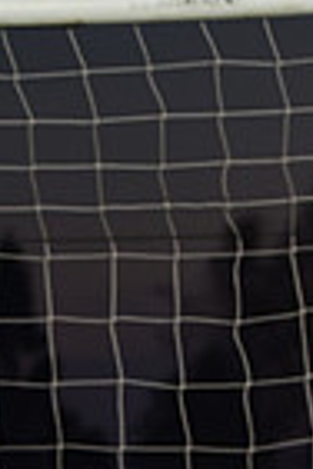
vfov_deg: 4.8
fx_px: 5634
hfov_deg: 3.2
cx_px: -168
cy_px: 589
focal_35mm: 432
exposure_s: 1/160
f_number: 5.6
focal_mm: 105
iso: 1250
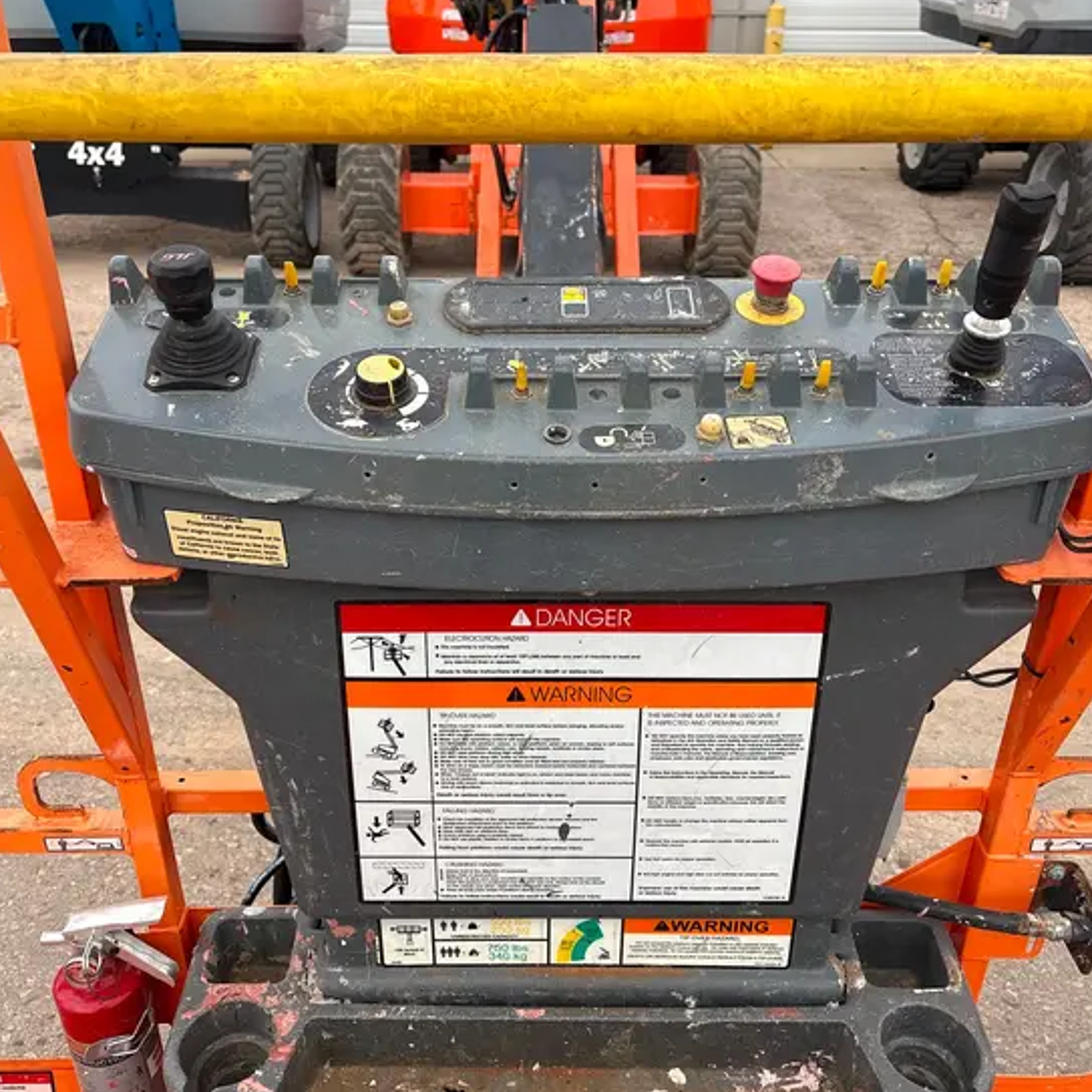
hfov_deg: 52.5
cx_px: 545
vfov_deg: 52.5
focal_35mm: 31
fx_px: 1106
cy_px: 534
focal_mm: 5.96
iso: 100
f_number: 1.6
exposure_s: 1/122
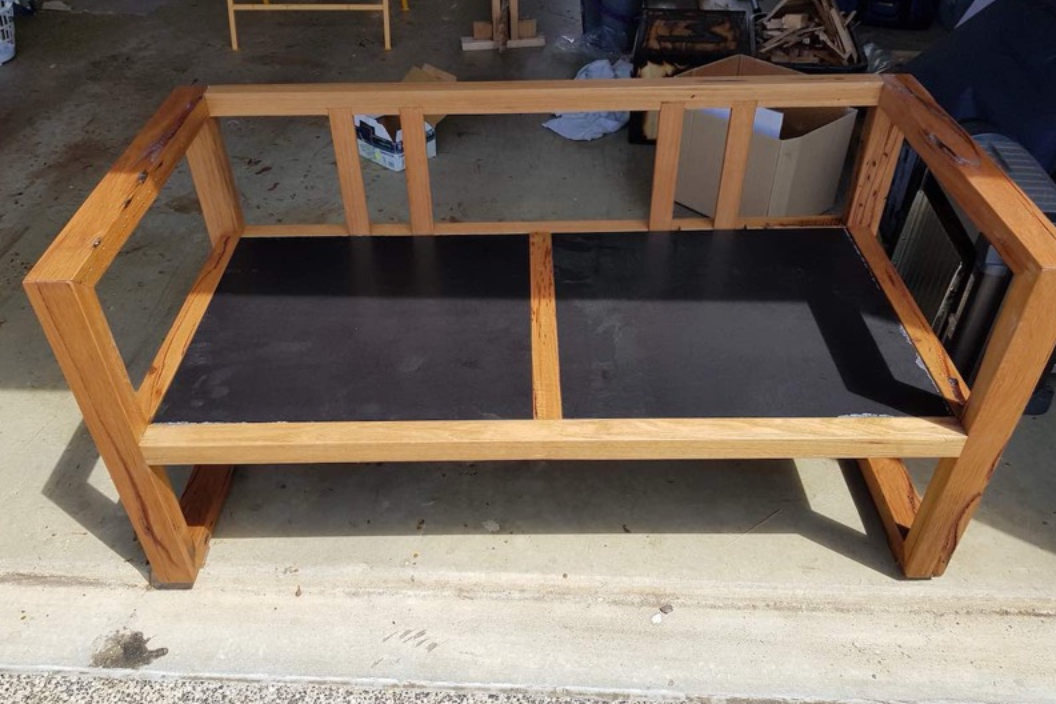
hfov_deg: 65.5
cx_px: 525
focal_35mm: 28
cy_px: 353
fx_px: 821
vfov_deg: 46.4
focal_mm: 4.2
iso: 40
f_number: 1.7
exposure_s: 1/1304
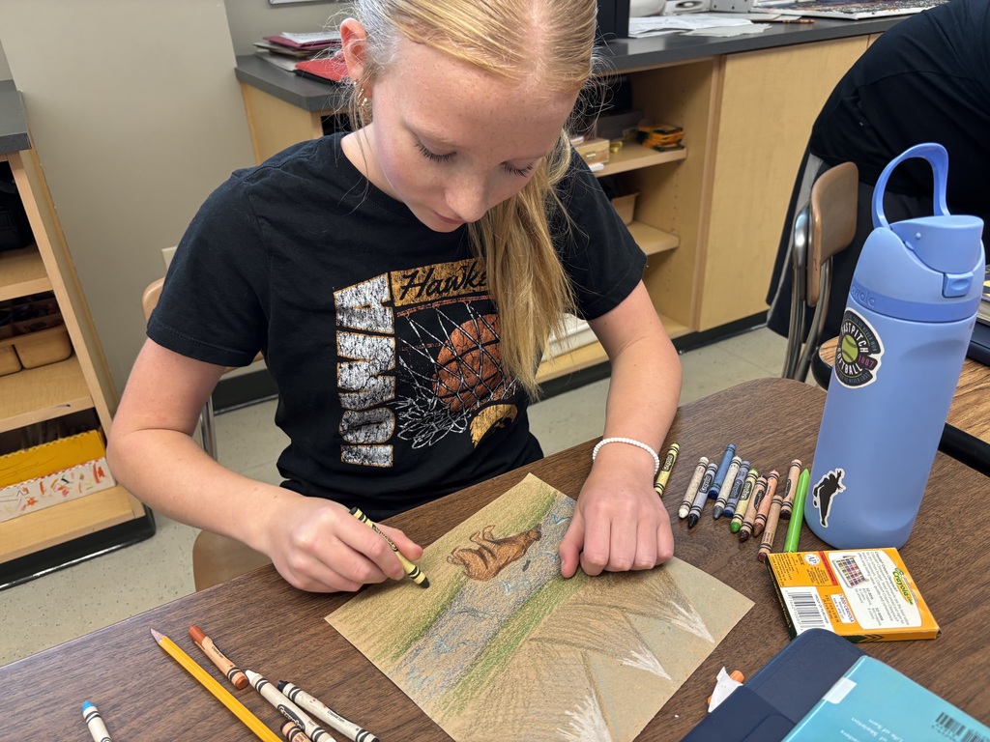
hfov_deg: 67.3
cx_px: 495
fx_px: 744
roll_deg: +1.7
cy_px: 371
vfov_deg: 53.1
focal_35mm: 26
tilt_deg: -29.3
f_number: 1.6
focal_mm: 5.96
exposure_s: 1/60
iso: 125
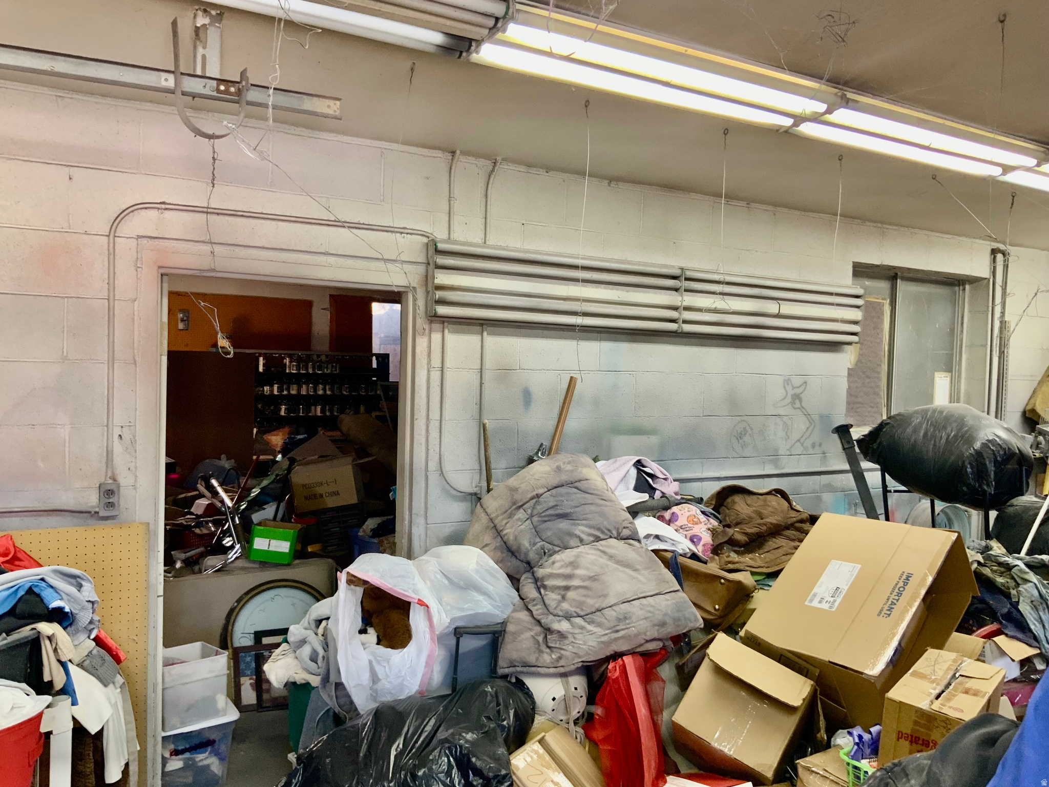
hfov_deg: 61.7
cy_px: 394
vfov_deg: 48.2
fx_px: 879
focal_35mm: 29
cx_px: 524
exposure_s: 1/60
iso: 100
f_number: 1.8
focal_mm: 3
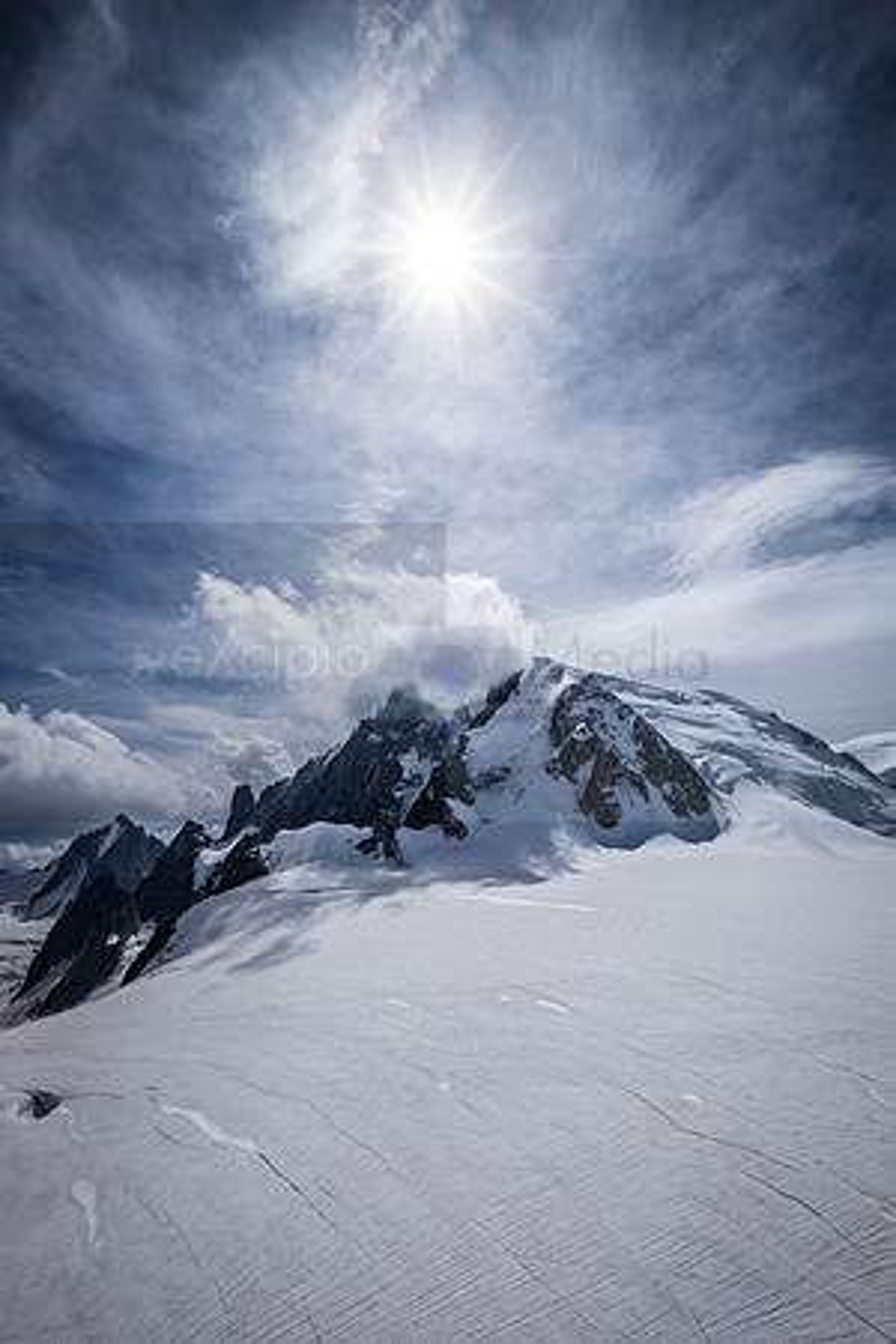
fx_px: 560
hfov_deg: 77.3
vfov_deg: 100.4
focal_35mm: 15
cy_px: 672
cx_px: 448
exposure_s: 1/500
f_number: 22
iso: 200
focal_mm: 10
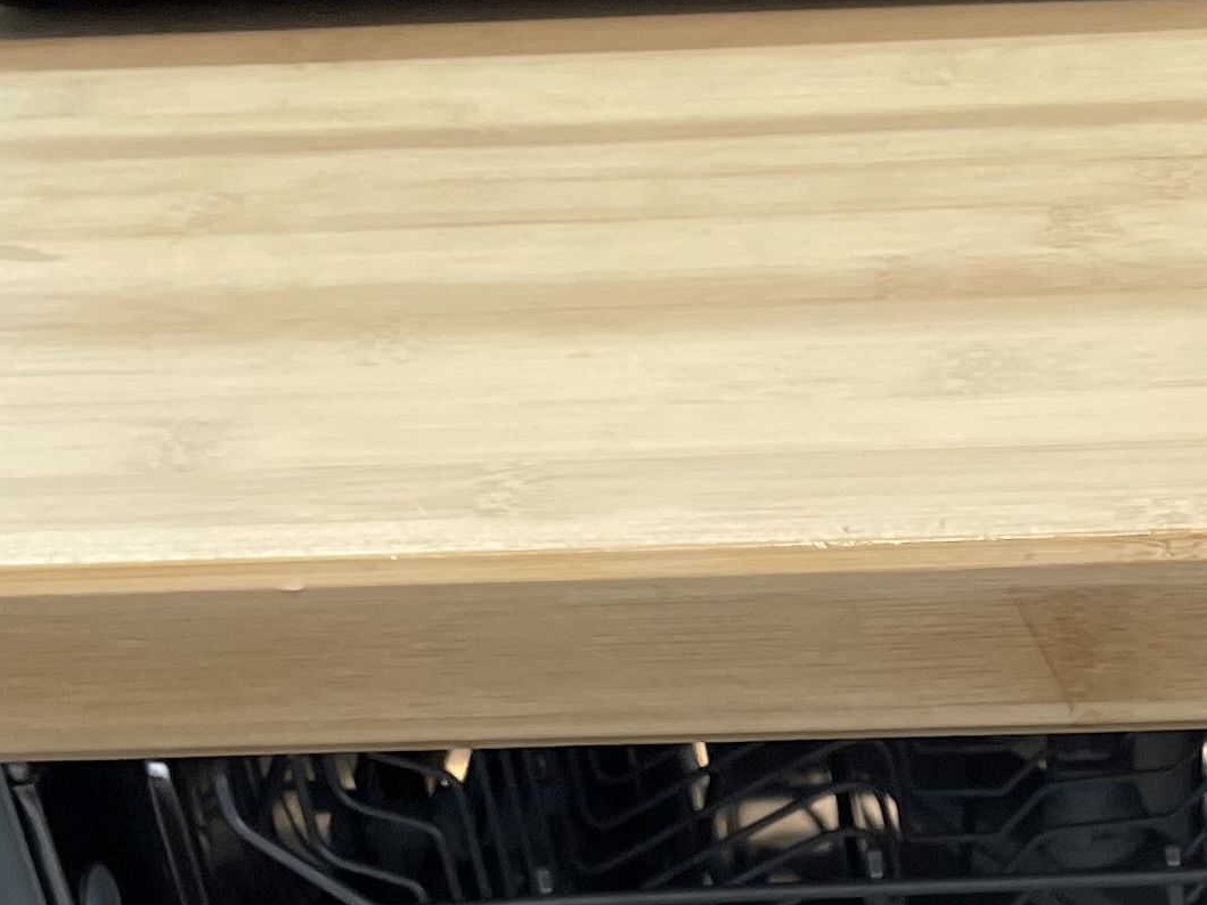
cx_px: 1184
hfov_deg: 19.3
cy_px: 1481
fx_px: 3452
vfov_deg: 13.7
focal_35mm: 99
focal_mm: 5.1
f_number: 1.6
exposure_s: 1/121
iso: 100
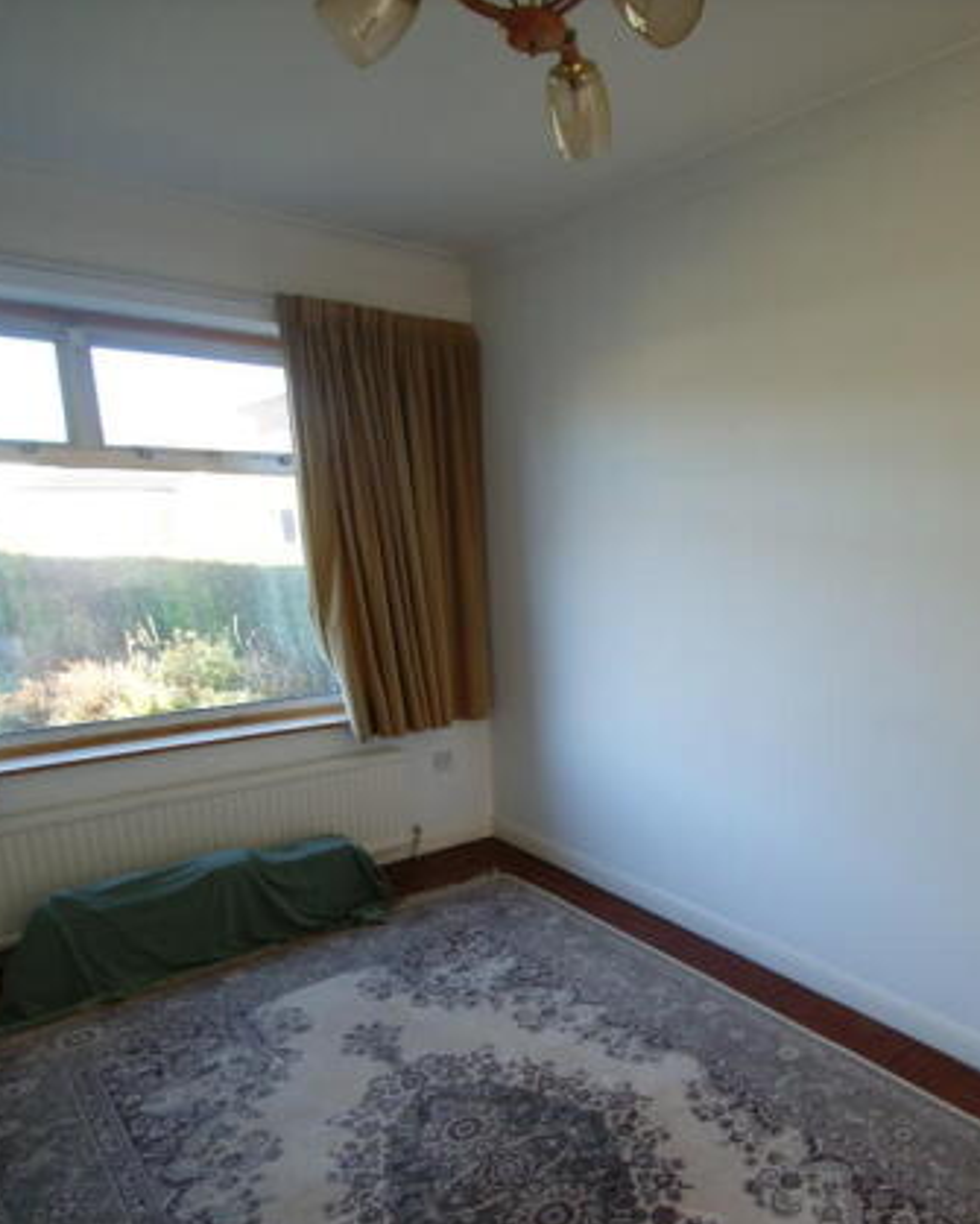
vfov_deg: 75.0
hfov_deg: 61.6
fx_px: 797
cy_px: 611
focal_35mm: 22
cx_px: 654
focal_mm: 10
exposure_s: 1/30
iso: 125
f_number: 3.5
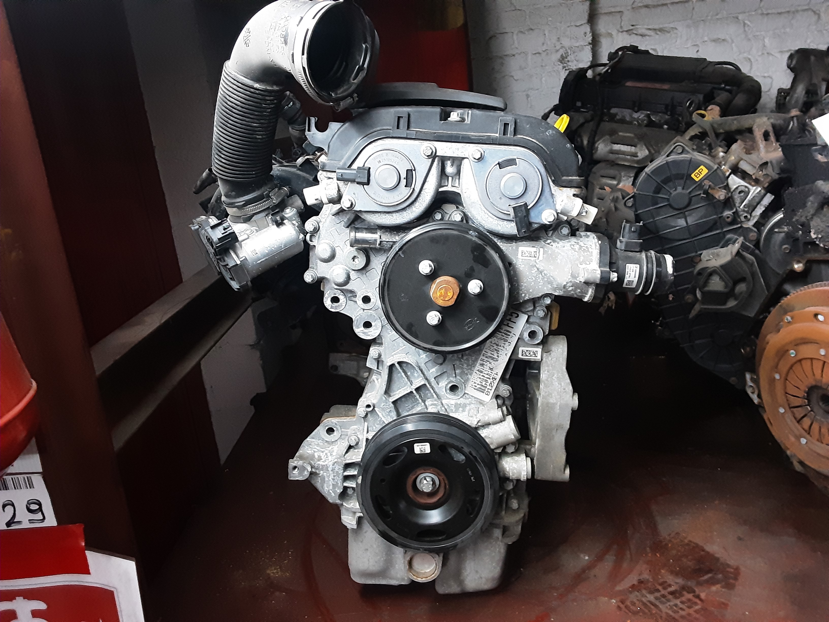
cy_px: 311
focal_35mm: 27
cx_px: 414
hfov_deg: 65.3
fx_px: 647
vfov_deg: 51.4
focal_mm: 2.91
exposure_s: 1/25
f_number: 1.9
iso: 250
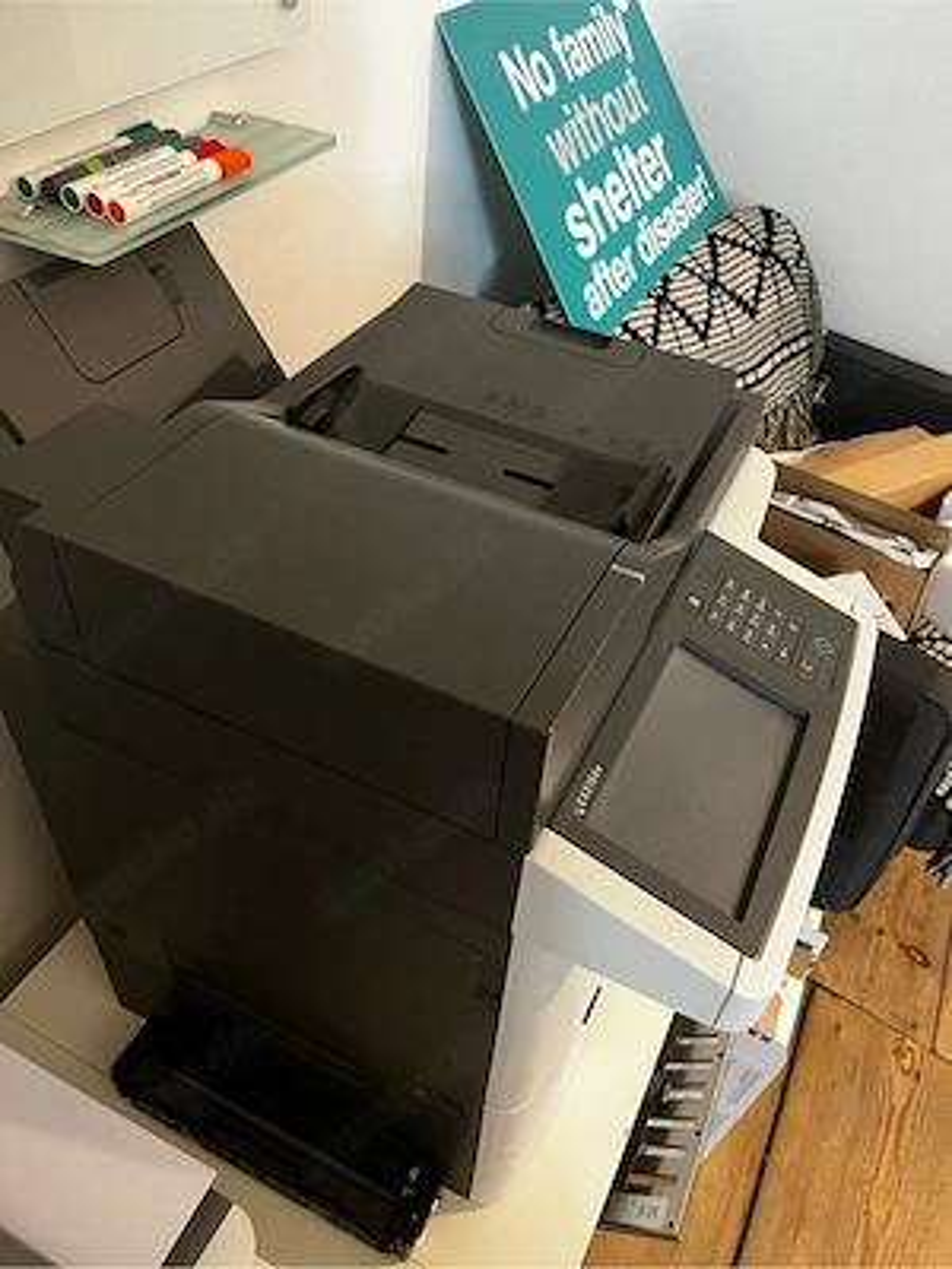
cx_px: 476
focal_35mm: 26
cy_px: 634
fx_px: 953
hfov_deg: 53.1
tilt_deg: -43.7
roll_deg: -2.8
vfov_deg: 67.3
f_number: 1.6
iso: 500
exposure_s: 1/33
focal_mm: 5.1
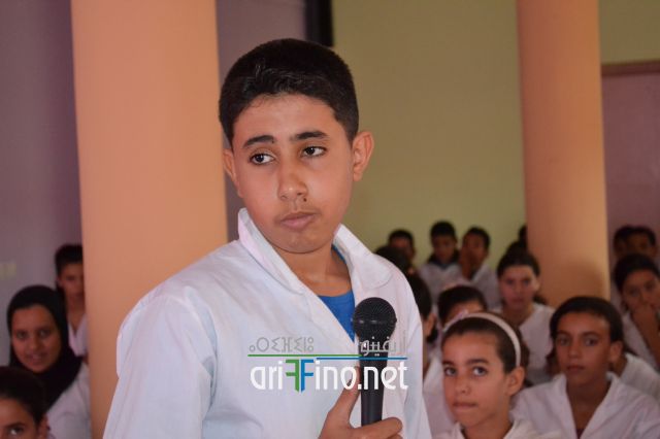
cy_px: 220
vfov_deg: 16.5
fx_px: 1512
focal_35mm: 82
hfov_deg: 24.6
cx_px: 330
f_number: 5.6
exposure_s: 1/60
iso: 3200
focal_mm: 55
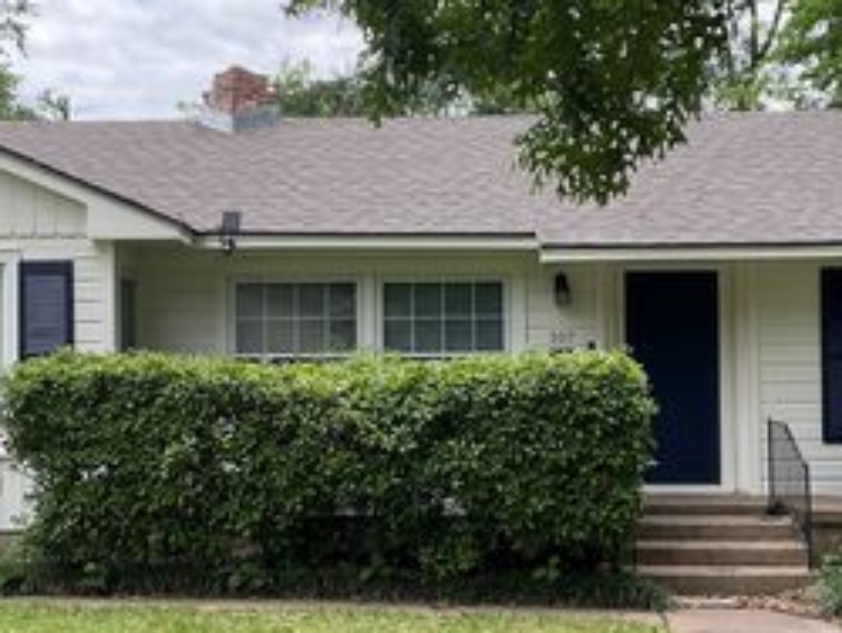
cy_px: 328
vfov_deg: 25.3
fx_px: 1412
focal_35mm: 58
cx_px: 418
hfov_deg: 33.2
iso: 16
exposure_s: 1/568
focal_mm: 3
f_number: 1.8
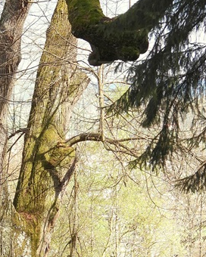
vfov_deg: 12.0
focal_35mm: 161
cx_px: -2
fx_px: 1227
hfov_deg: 9.5
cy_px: 112
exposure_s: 1/250
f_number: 3.5
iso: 100
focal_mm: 12.5
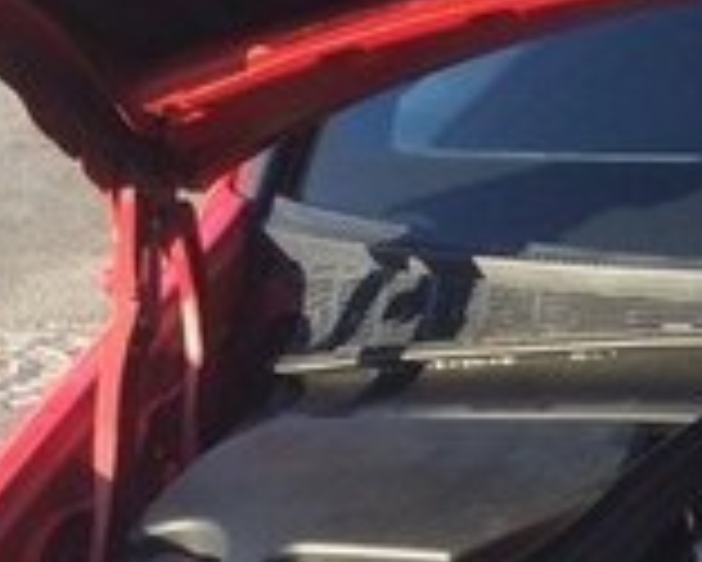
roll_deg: +0.8
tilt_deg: -29.3
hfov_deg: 14.1
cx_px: 1274
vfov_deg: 12.2
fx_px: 2495
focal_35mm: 120
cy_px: 883
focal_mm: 4.15
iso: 32
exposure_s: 1/402
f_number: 2.2
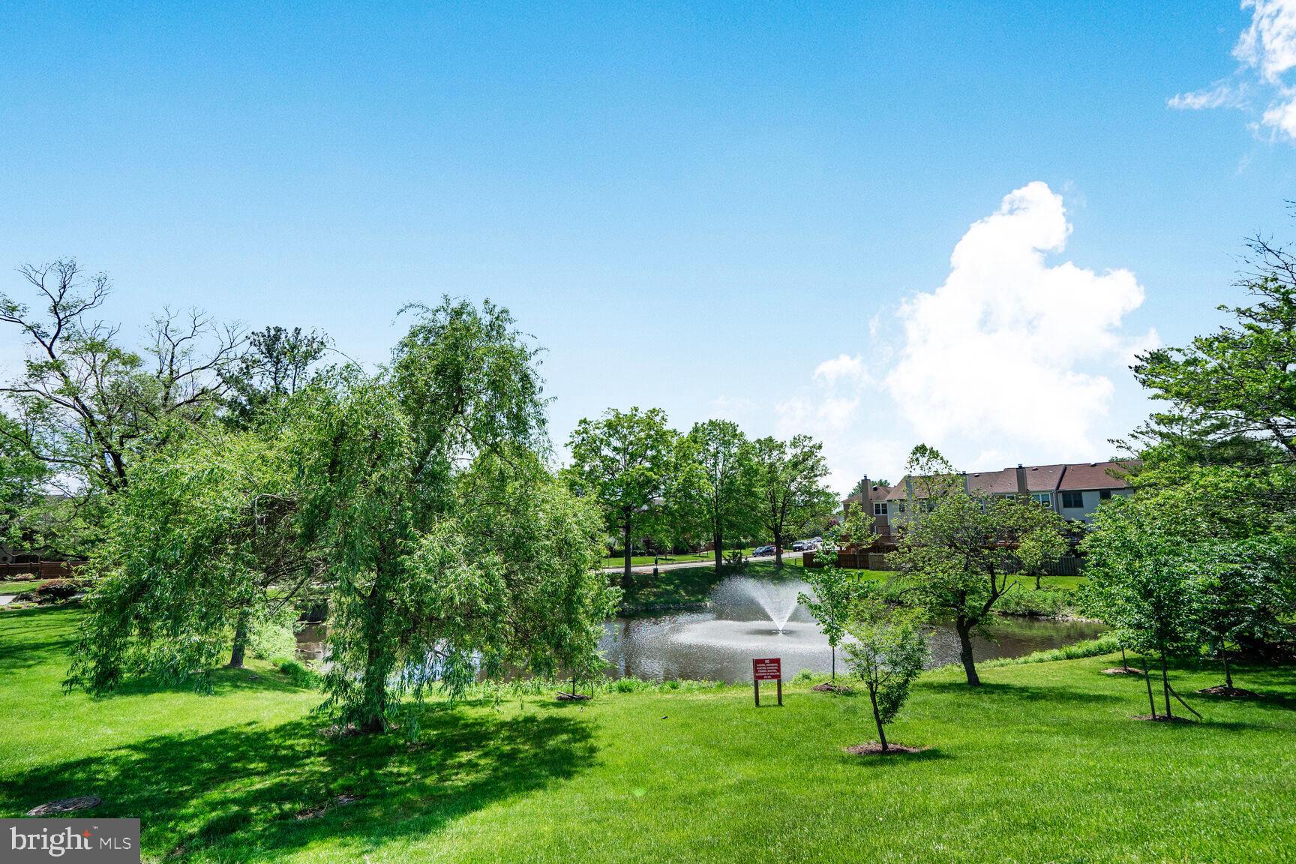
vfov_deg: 70.4
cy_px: 432
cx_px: 648
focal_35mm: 17
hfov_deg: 93.3
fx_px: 612
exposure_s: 1/1250
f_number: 7.1
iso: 400
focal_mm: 17
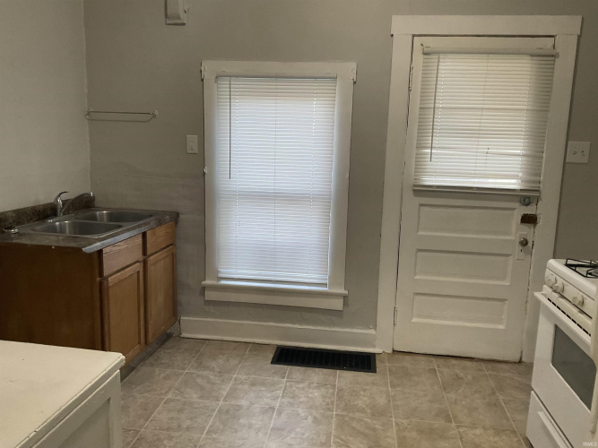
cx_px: 299
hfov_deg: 61.7
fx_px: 501
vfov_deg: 48.2
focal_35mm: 29
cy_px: 224
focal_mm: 3
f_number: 1.8
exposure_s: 1/60
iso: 100
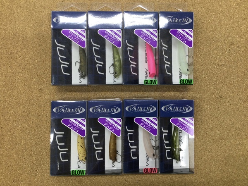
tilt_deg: -88.8
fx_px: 222
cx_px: 124
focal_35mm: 31
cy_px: 93
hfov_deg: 58.4
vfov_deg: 45.4
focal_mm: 3.3
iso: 32
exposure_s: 1/30
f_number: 2.4
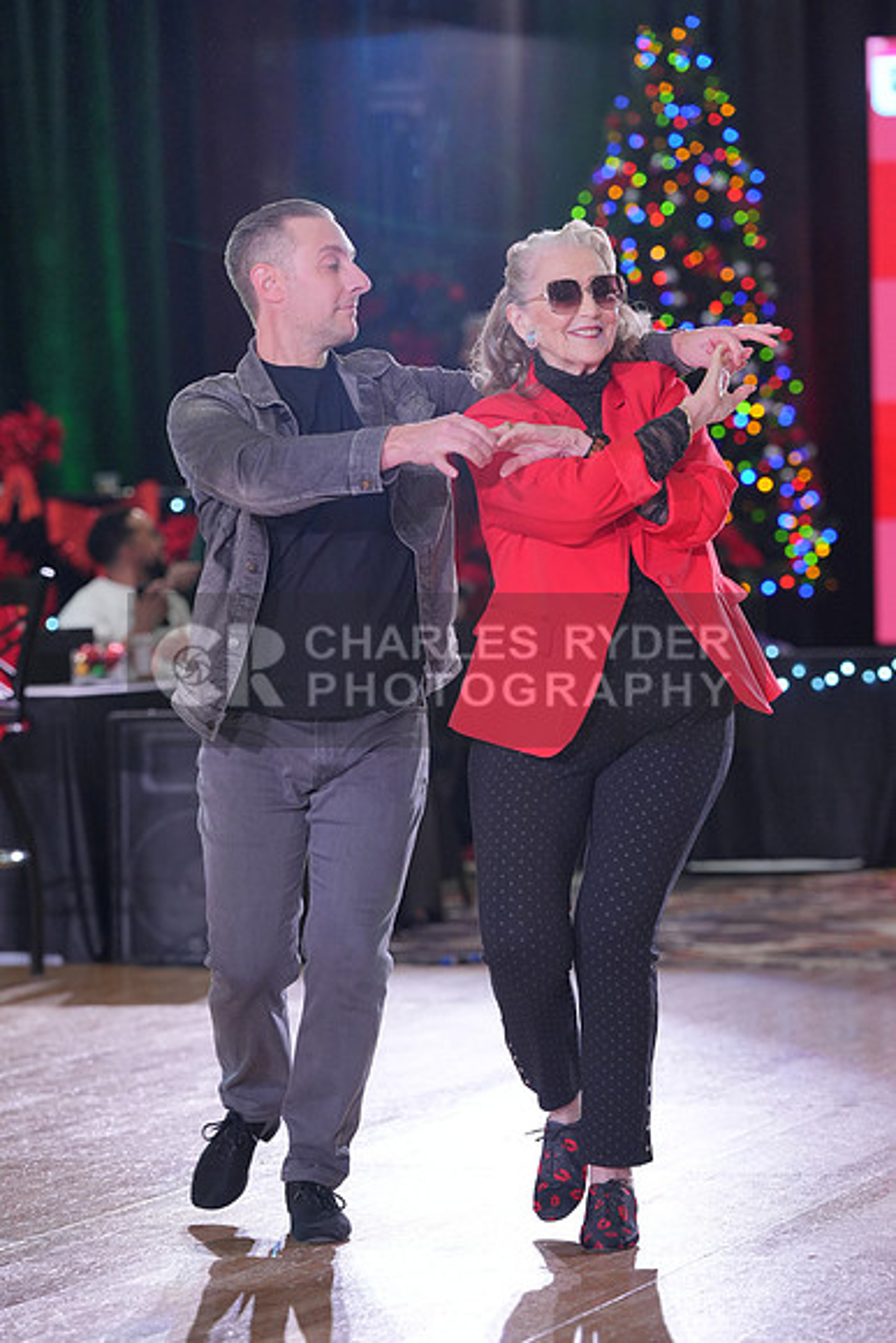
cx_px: 448
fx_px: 5372
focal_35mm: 144
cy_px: 672
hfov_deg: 9.5
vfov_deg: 14.2
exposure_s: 1/400
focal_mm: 144
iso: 1600
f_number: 4
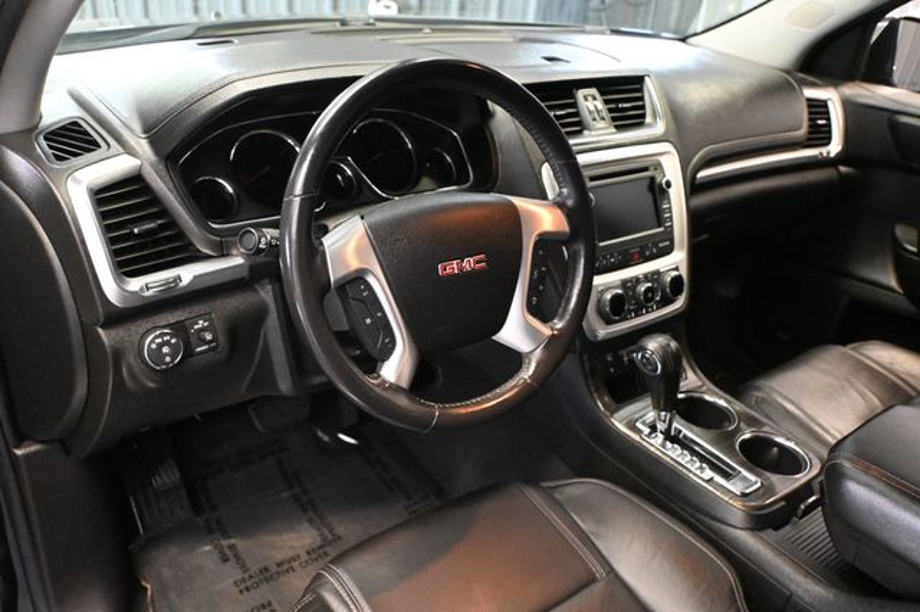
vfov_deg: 44.6
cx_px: 460
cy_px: 306
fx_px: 747
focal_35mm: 29
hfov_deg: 63.2
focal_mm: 19.5
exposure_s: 1/60
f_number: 3.8
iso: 8000
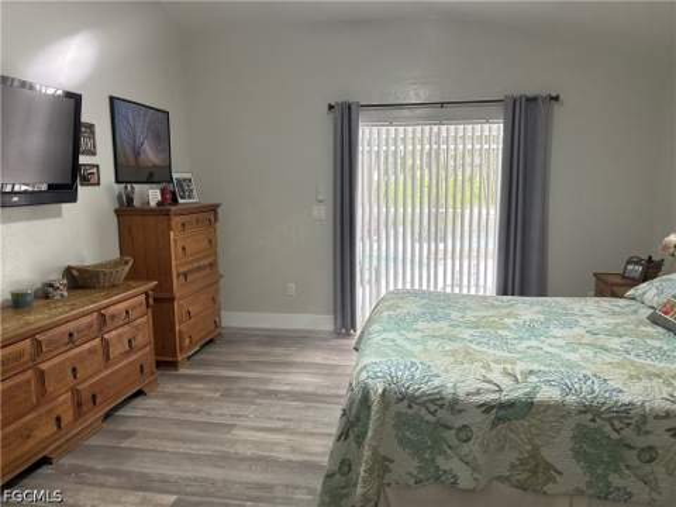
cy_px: 254
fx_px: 508
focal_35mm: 26
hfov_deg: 67.3
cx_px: 338
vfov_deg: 53.1
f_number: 1.6
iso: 125
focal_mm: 5.96
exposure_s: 1/79
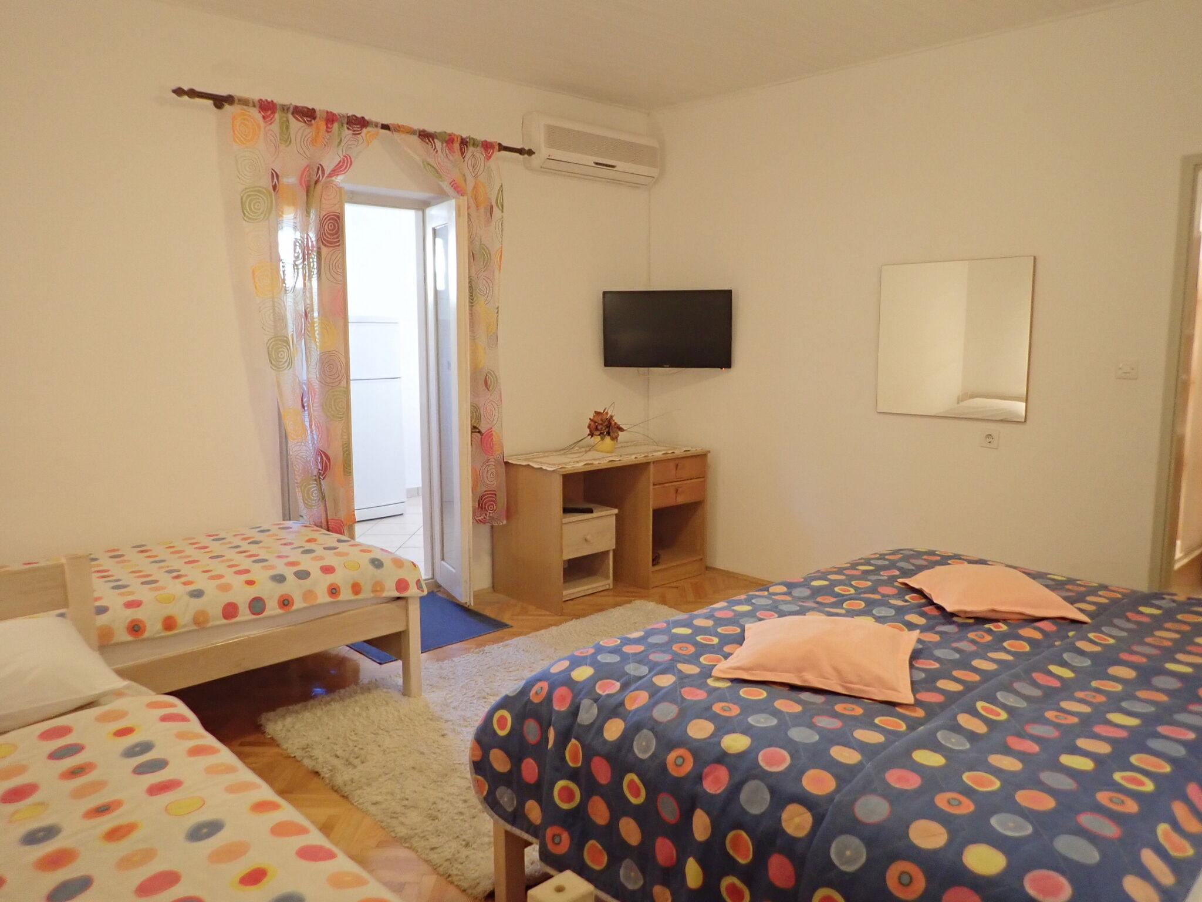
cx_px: 601
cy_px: 451
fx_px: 868
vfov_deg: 54.9
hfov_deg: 69.4
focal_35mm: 25
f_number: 2
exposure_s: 1/30
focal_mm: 4.5
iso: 500
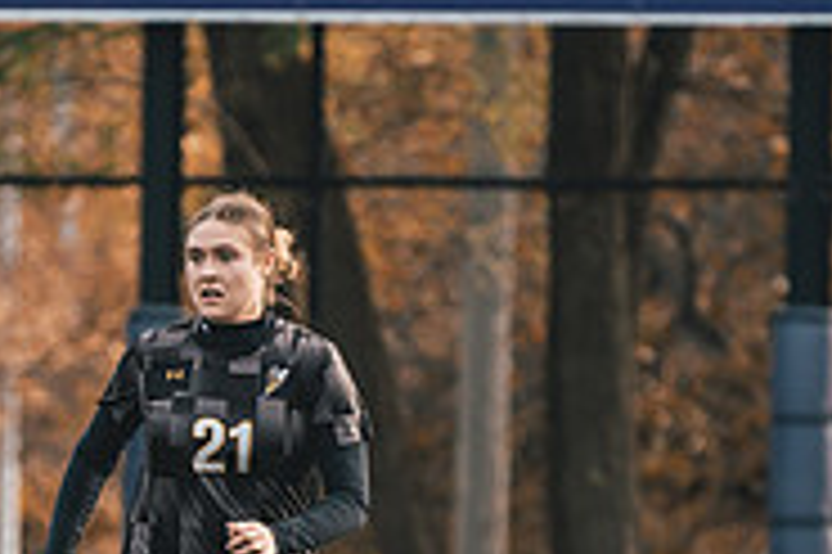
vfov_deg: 1.1
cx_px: 175
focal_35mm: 1258
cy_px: 565
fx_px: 29047
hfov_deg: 1.6
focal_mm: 400
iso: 800
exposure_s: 1/800
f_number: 6.3
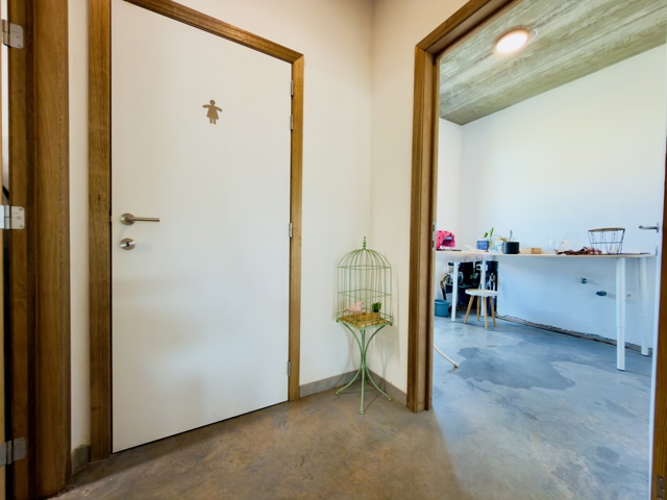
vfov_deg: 85.7
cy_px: 250
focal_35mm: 14
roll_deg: -0.4
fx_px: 270
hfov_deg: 102.1
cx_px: 334
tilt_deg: -1.9
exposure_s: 1/33
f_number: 2.2
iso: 50
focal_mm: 2.22
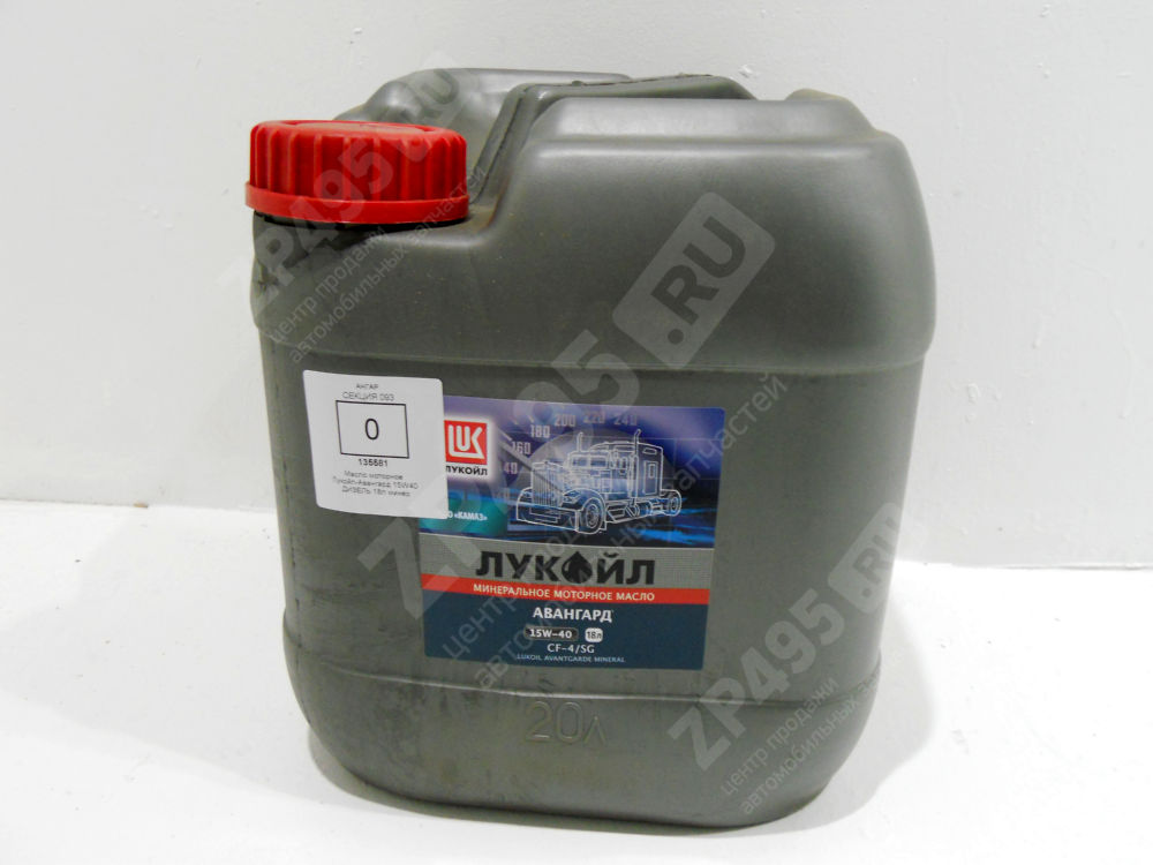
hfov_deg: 56.8
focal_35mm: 32
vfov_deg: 44.2
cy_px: 432
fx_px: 1066
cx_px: 576
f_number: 3.5
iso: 320
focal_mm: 5.8
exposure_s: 1/30
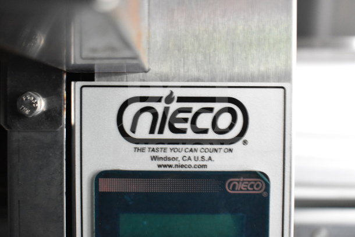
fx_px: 414
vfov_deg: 31.9
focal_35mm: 42
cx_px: 178
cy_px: 118
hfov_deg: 46.4
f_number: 4.2
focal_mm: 28
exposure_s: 1/50
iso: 4500
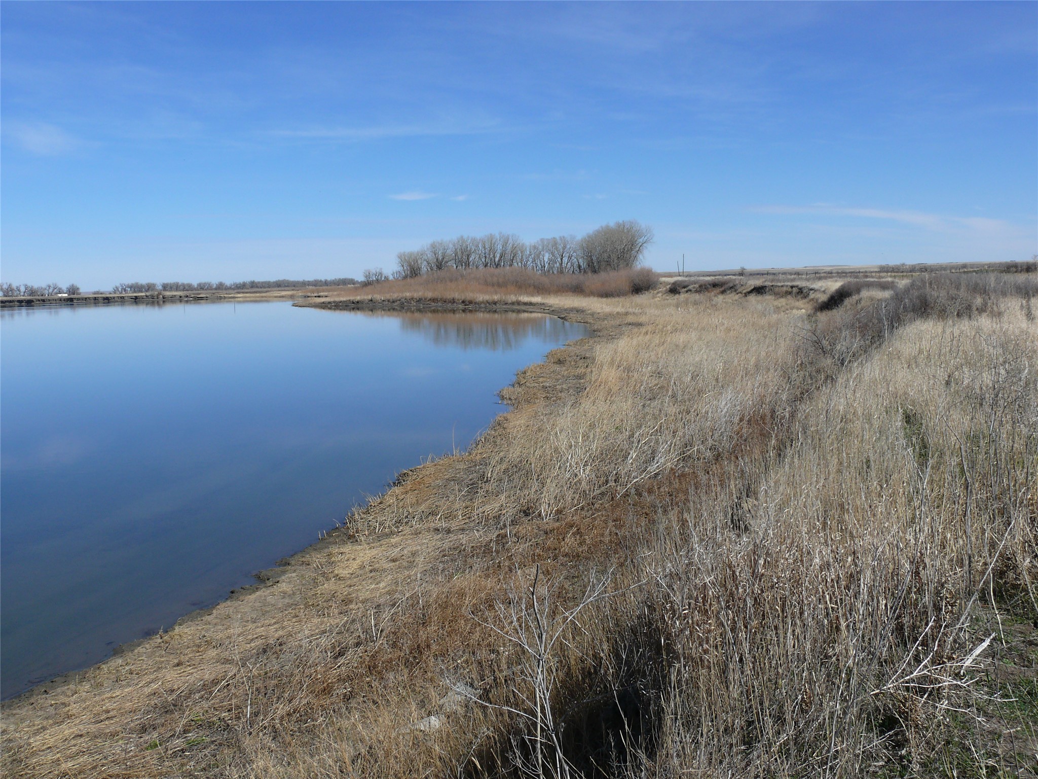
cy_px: 390
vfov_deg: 40.7
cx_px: 519
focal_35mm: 35
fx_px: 1050
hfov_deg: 52.6
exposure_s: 1/400
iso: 100
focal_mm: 7.4
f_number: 8
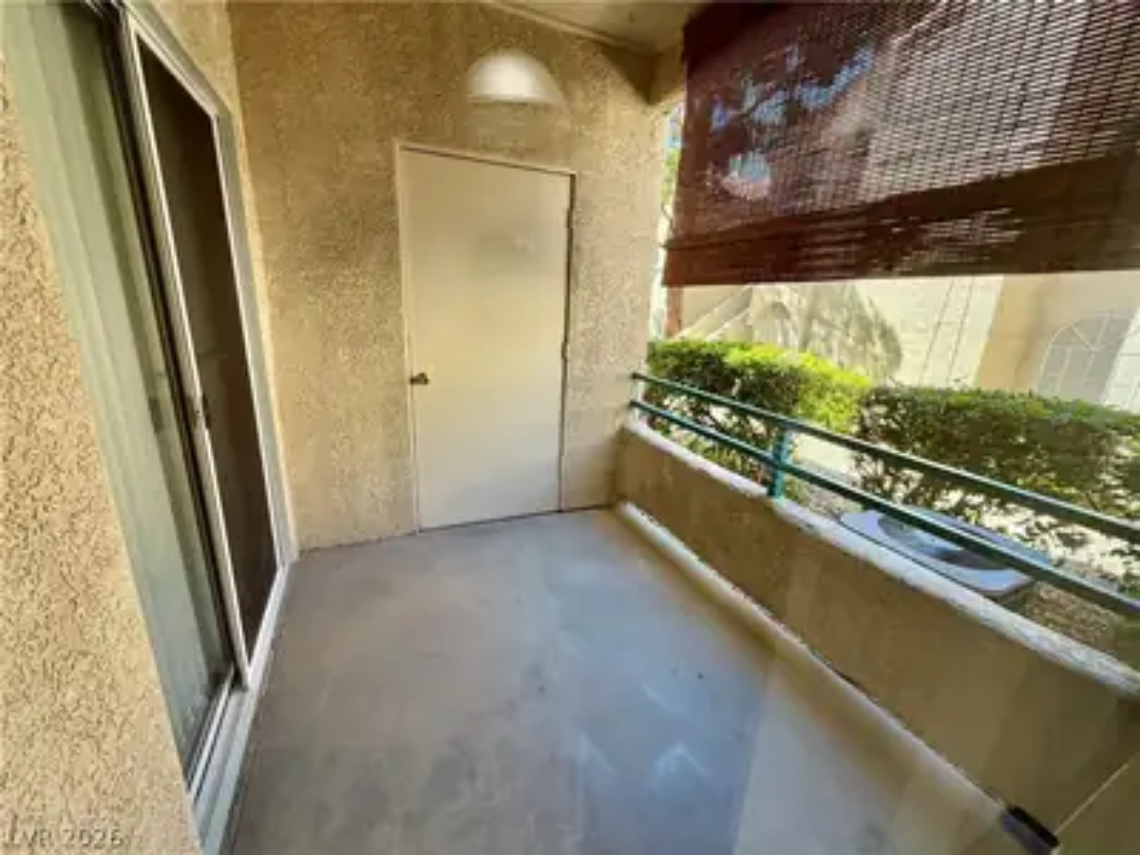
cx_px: 570
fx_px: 461
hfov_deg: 102.1
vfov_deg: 85.7
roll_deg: -3.7
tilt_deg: -15.9
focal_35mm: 14
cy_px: 428
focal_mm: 2.22
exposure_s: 1/121
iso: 64
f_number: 2.2
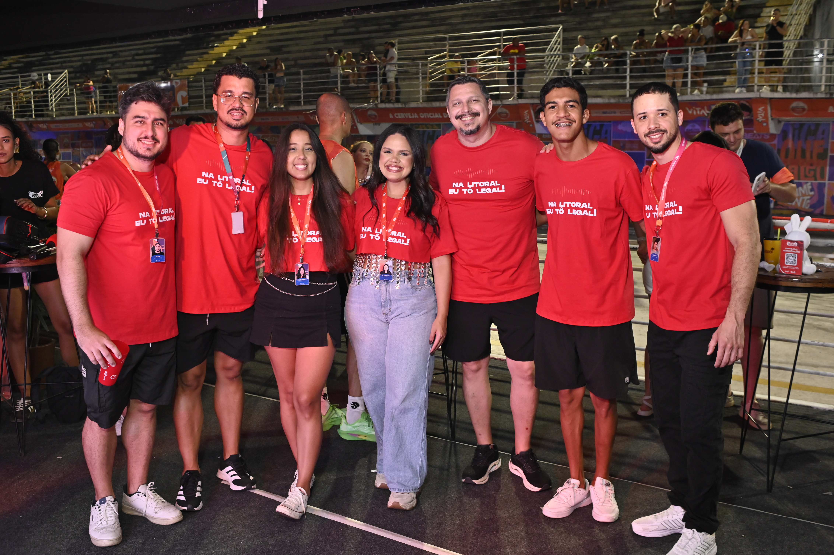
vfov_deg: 37.8
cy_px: 278
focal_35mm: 35
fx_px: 811
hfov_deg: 54.4
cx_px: 417
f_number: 5.6
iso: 2500
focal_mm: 35
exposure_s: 1/160
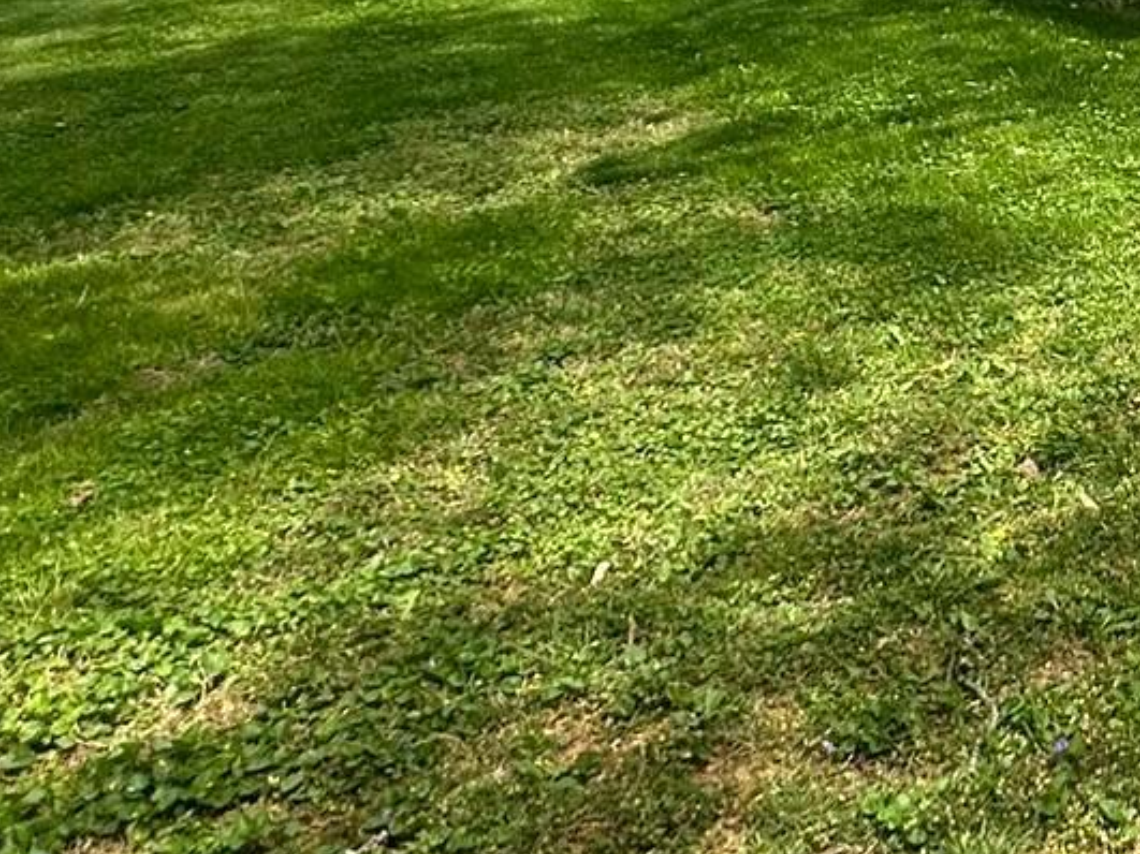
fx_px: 1778
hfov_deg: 30.0
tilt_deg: -3.7
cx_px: 1391
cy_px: -116
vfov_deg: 24.9
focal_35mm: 54
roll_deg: +2.5
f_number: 2.2
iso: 40
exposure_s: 1/972
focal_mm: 2.22
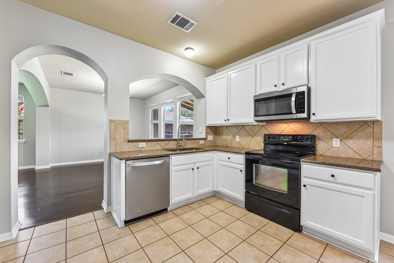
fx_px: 153
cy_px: 132
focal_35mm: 14
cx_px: 197
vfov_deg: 81.2
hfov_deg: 104.3
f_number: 8
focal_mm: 14
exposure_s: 1/15
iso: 280
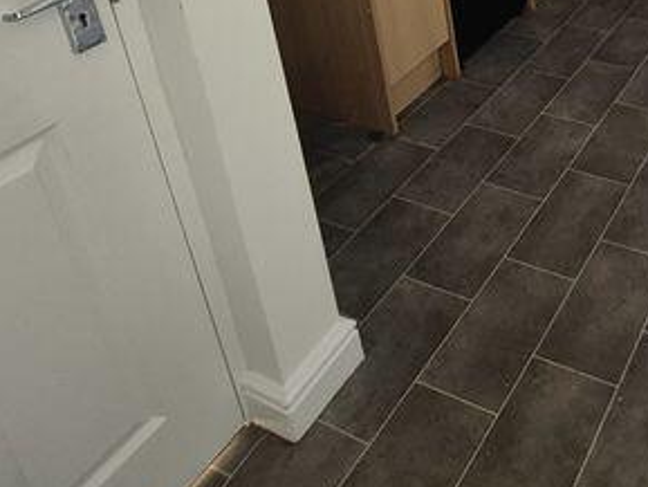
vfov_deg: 32.3
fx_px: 674
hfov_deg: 44.0
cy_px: -108
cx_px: 644
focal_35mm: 36
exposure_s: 1/50
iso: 320
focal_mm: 1.74
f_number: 2.2
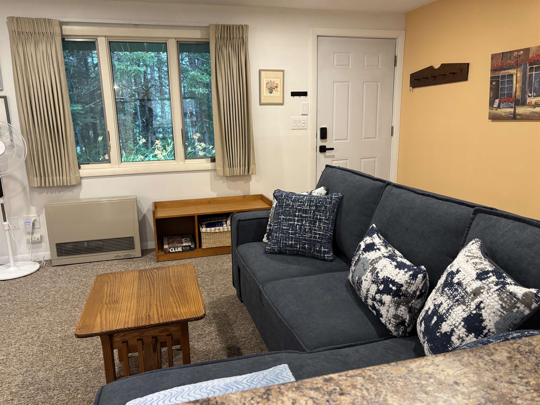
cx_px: 270
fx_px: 406
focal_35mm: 26
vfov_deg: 53.1
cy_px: 202
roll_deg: +1.3
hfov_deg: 67.3
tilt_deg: -12.8
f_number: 1.6
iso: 320
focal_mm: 5.96
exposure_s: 1/60
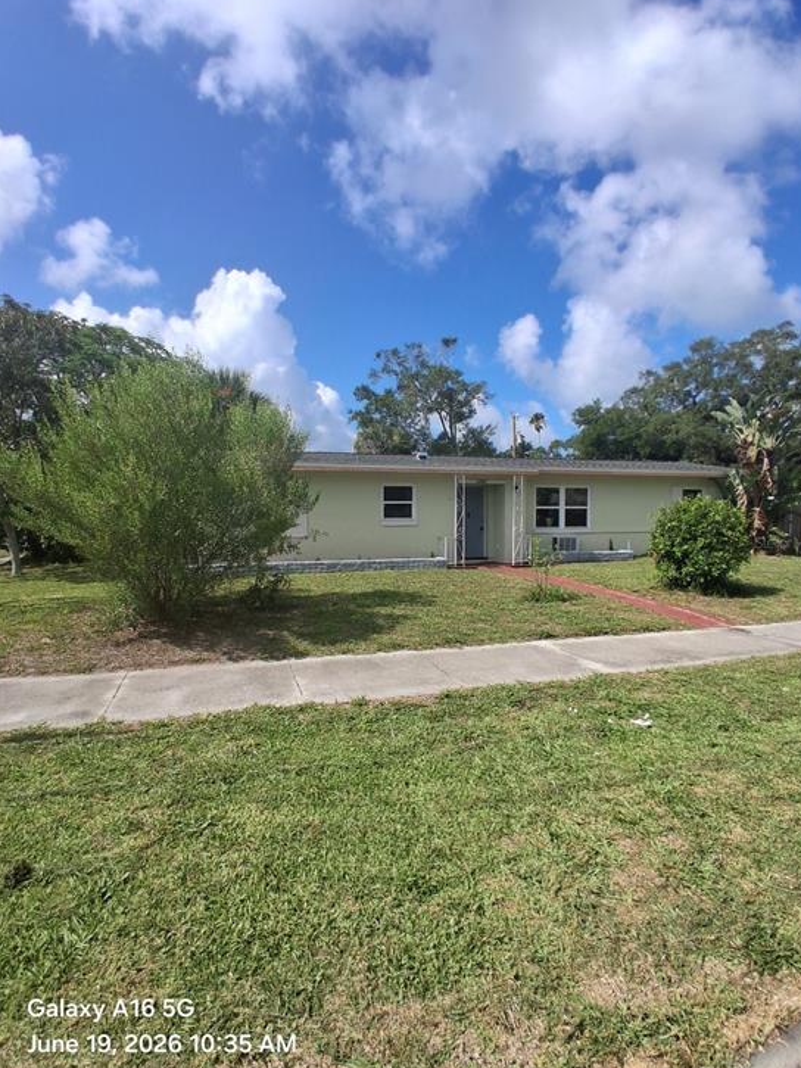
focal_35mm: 18
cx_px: 398
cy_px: 542
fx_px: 555
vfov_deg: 87.7
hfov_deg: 71.6
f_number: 2.2
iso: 50
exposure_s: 1/1368
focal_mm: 1.4
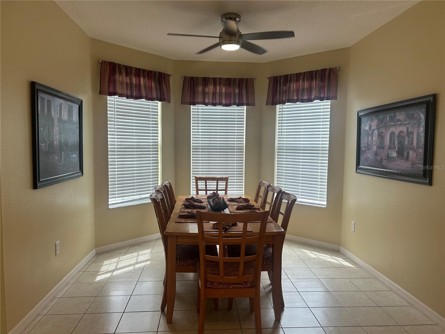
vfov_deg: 53.1
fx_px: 334
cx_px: 222
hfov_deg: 67.3
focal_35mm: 26
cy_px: 167
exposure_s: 1/120
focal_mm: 5.7
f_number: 1.5
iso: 64
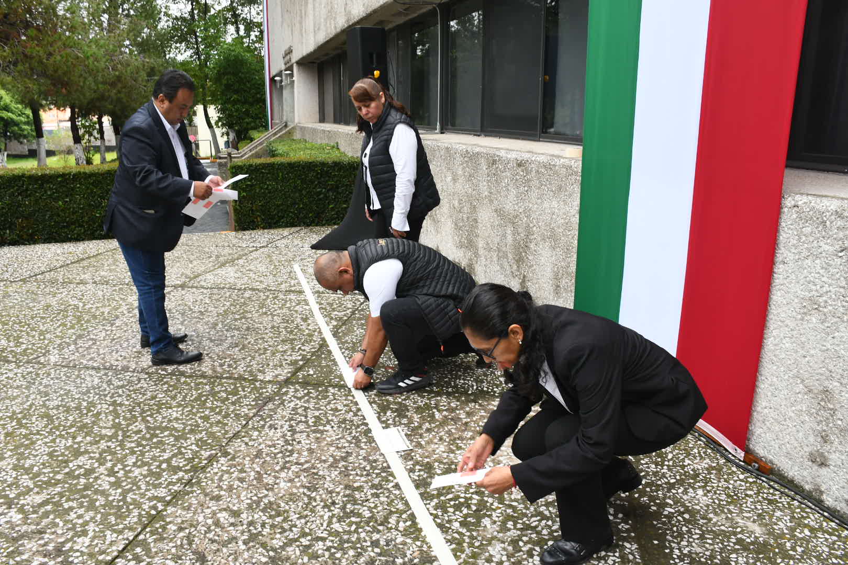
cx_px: 424
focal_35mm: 27
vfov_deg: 47.9
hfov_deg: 67.4
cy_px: 282
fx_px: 636
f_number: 8
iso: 500
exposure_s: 1/125
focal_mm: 18
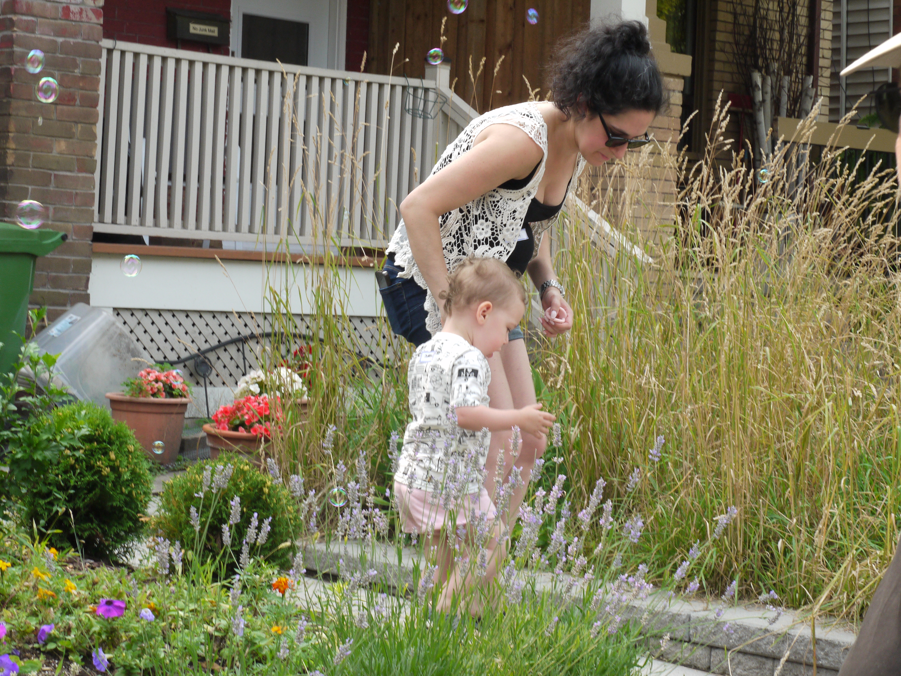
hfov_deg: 22.3
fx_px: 2291
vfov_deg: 16.8
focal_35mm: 88
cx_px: 450
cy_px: 338
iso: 400
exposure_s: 1/60
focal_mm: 44
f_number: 14
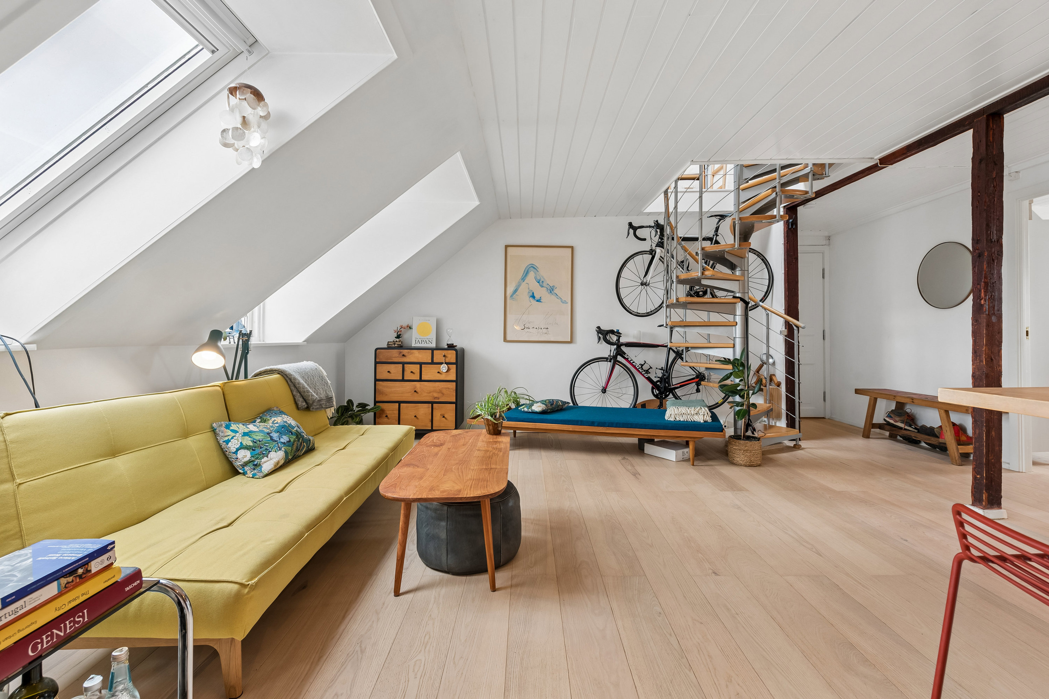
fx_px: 466
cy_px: 350
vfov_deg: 73.7
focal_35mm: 16
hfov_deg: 96.7
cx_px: 524
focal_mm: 16
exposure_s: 1/6
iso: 160
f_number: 9.5
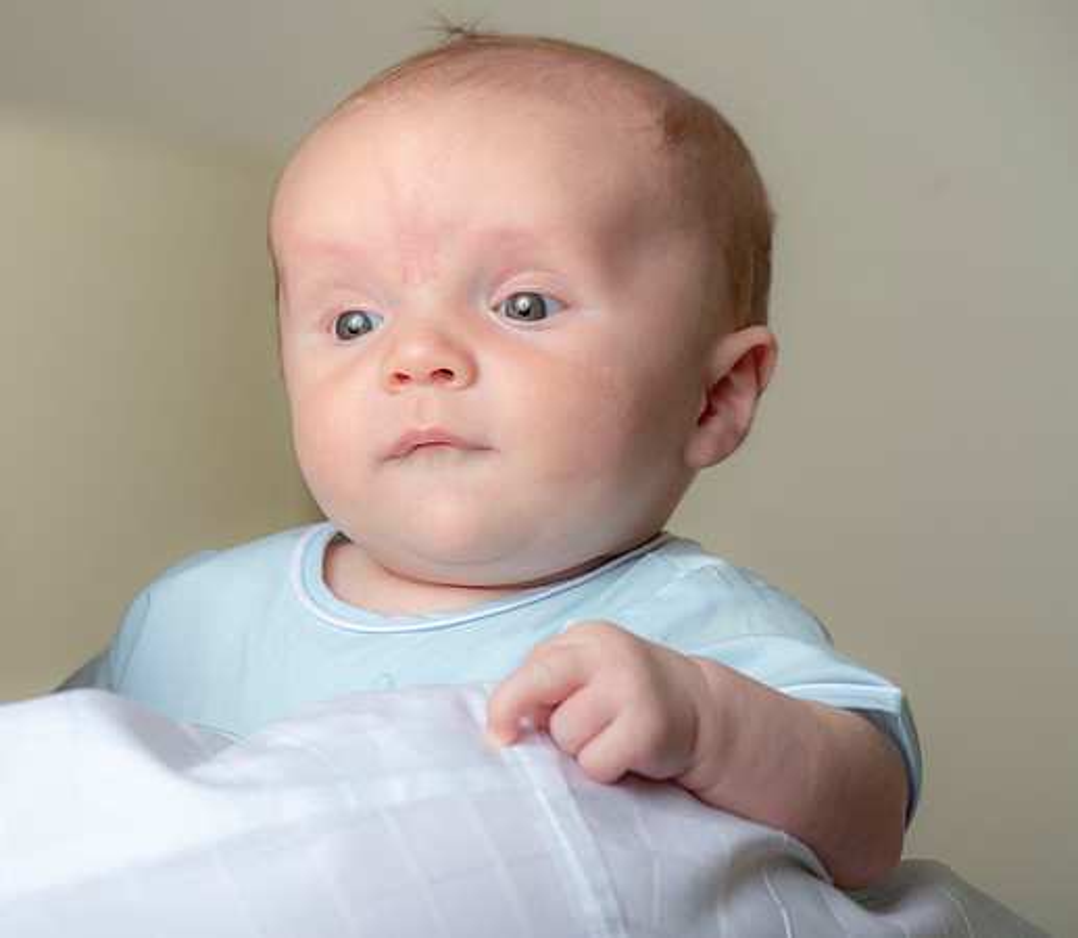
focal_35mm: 273
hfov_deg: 6.8
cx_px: 443
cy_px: 537
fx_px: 9030
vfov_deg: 5.9
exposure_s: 1/200
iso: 250
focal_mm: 200
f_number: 7.1
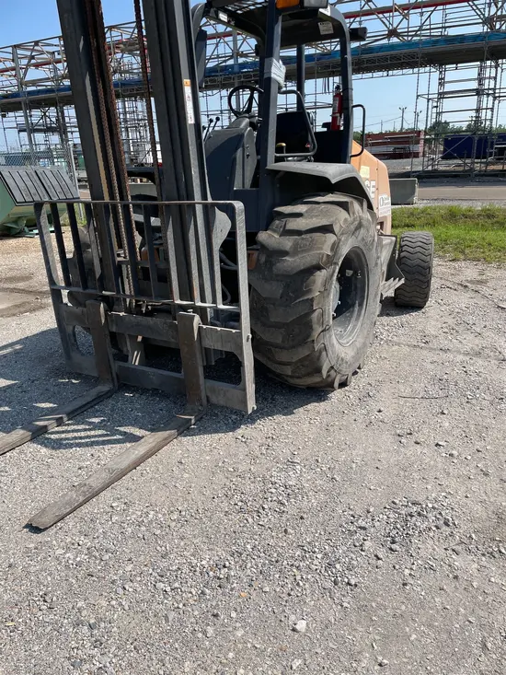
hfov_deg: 53.1
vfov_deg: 67.3
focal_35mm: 26
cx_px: 253
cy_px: 338
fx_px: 507
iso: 50
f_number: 1.6
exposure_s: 1/4831
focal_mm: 4.2
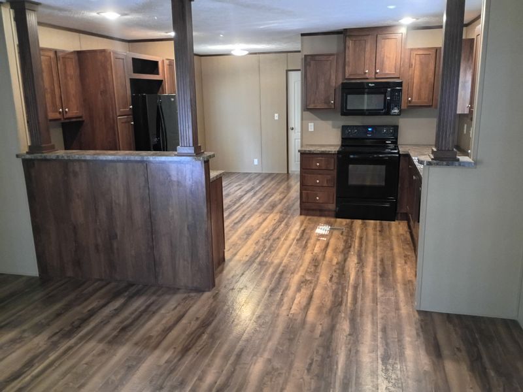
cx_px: 262
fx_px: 438
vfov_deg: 48.2
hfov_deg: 61.7
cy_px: 196
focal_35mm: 29
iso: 1716
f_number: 1.8
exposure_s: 1/24
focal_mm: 4.27
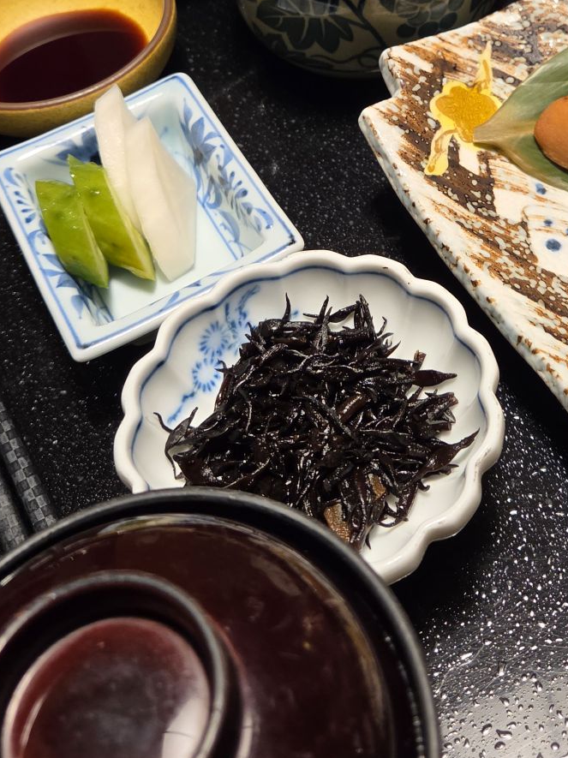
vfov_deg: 35.8
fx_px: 1138
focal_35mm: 52
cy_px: 171
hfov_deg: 27.9
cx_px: 369
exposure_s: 1/100
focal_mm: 5.4
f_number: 1.8
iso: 200
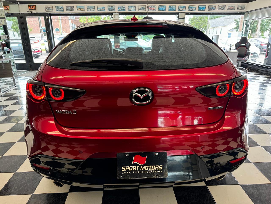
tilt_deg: -18.4
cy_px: 102
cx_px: 136
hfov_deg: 71.6
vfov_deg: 56.8
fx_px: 188
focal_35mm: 24
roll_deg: +0.7
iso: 100
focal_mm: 6.76
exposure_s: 1/60
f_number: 1.78
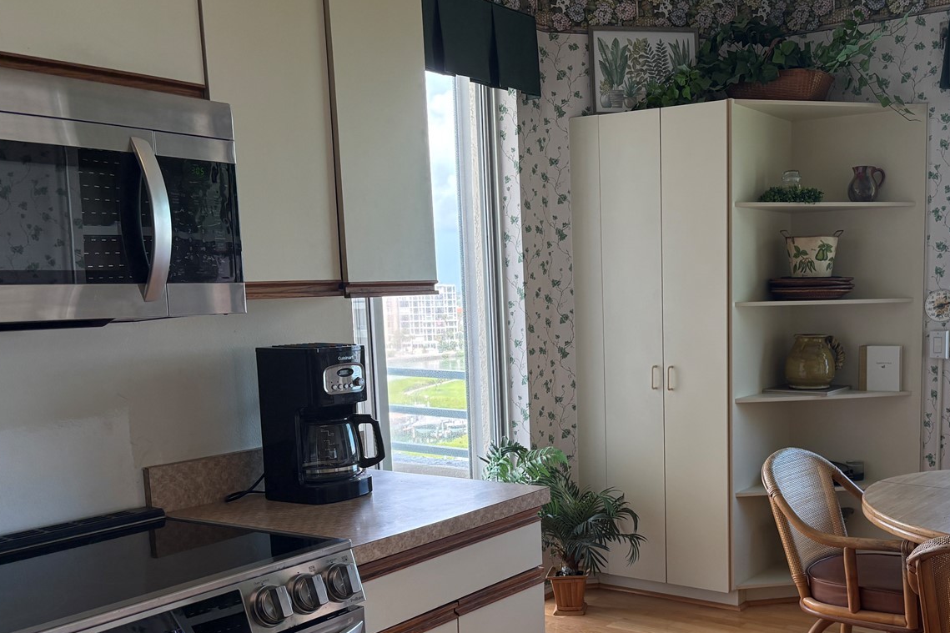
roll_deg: +1.2
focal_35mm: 38
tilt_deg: -8.4
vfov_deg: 34.7
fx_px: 1003
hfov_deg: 49.6
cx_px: 655
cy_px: 417
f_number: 1.6
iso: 100
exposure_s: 1/236
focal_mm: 5.96
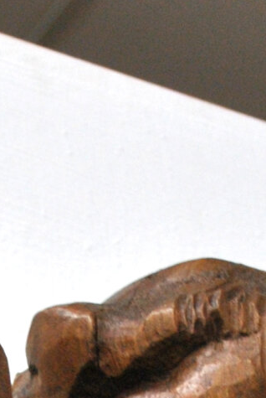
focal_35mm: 210
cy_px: 793
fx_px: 2321
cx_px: 133
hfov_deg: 6.6
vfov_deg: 9.2
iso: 400
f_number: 4.2
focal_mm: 26
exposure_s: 1/50
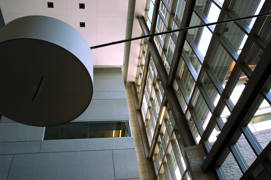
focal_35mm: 33
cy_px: 90
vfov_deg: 39.9
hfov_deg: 57.3
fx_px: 248
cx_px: 136
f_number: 8
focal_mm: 22
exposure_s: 1/50
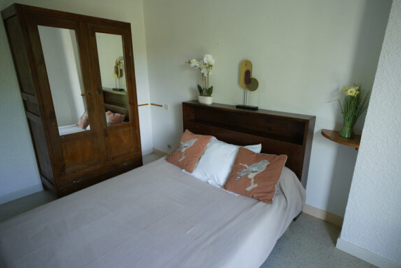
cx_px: 210
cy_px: 130
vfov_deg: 61.9
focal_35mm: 20
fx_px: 223
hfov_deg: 83.9
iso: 500
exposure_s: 1/40
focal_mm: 19
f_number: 5.6
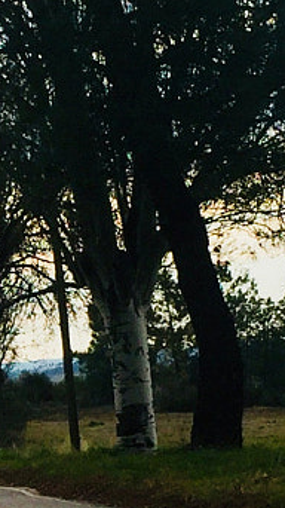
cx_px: -137
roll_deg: +6.3
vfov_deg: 14.3
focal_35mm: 148
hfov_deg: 8.0
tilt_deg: -1.9
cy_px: 483
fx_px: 1991
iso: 32
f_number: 2.2
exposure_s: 1/2326
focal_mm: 4.15
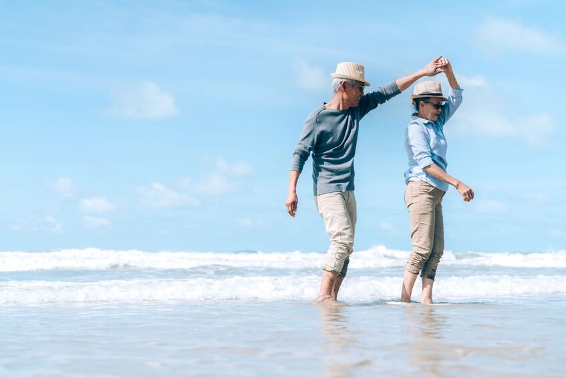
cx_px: 283
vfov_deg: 27.0
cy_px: 189
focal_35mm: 50
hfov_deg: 39.6
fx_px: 786
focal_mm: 50
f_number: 2.8
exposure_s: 1/2500
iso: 100
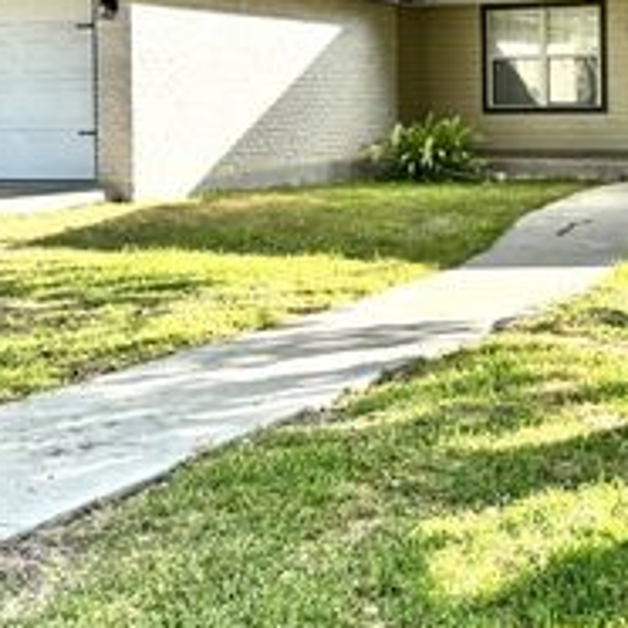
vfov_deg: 29.1
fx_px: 1170
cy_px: 86
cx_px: 446
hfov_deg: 29.7
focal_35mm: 57
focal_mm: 6.76
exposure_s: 1/1311
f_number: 1.78
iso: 80
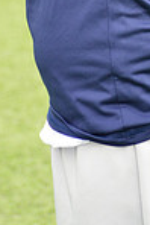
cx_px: 72
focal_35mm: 664
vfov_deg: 3.1
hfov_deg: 2.1
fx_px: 4140
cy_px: -149
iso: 250
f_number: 8
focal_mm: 170
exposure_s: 1/200
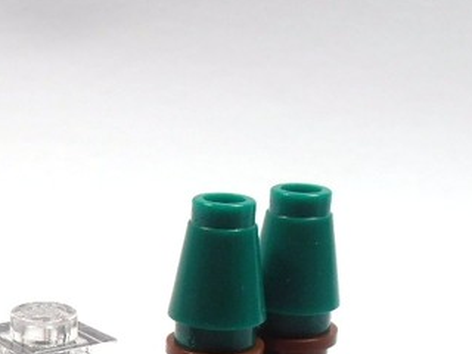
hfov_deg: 18.7
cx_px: 69
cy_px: 487
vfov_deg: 13.6
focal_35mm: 104
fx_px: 1418
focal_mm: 6.61
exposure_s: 1/60
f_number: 3.9
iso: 80
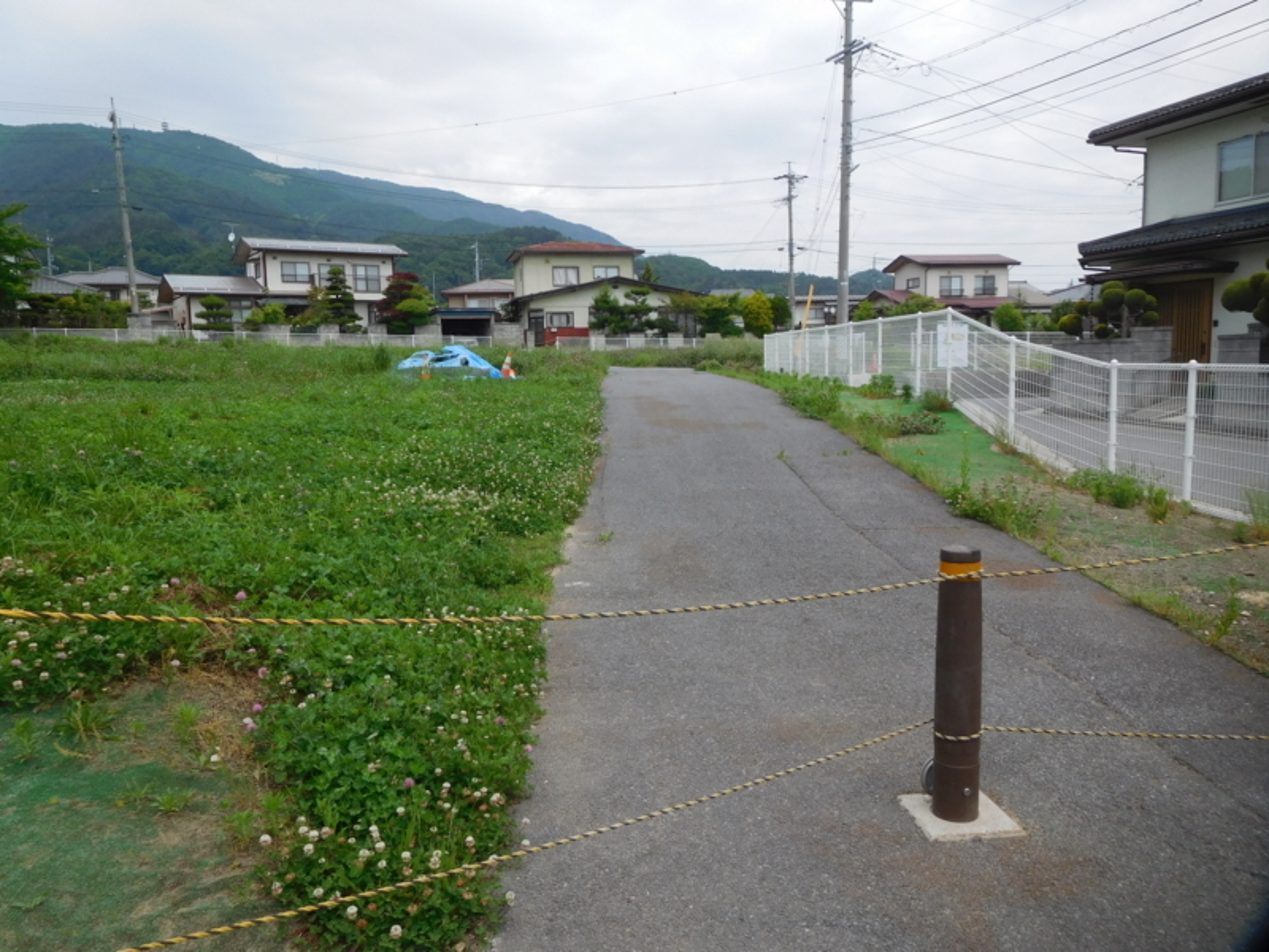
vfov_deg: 54.9
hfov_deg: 69.4
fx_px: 916
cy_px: 476
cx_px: 634
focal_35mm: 25
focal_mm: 4.5
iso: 125
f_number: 3.4
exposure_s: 1/1000
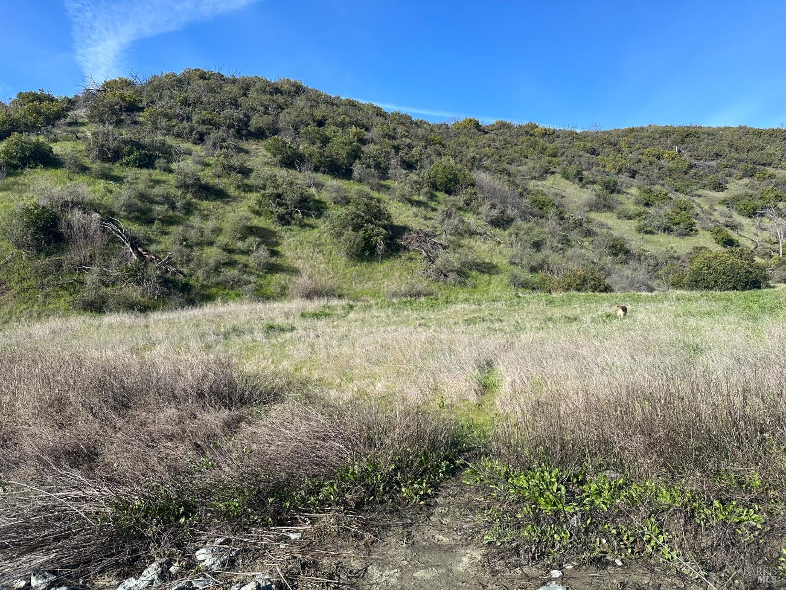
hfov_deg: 71.6
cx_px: 393
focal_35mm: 24
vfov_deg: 56.8
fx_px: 545
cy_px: 295
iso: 80
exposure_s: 1/2469
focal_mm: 6.86
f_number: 1.78
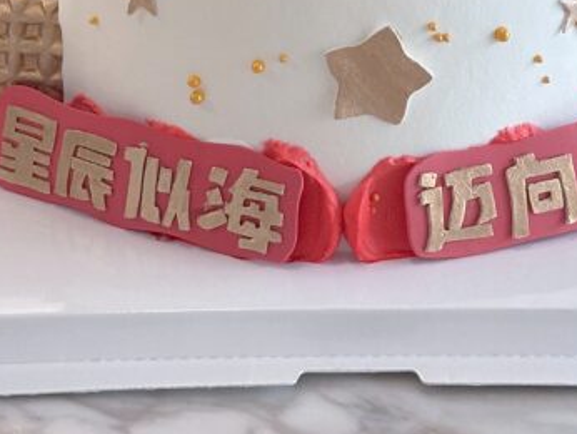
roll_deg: -0.5
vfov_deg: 10.1
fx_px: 2369
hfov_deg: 13.9
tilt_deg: -18.9
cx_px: 334
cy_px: -260
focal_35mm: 142
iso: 100
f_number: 1.78
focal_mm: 6.86
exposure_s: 1/50
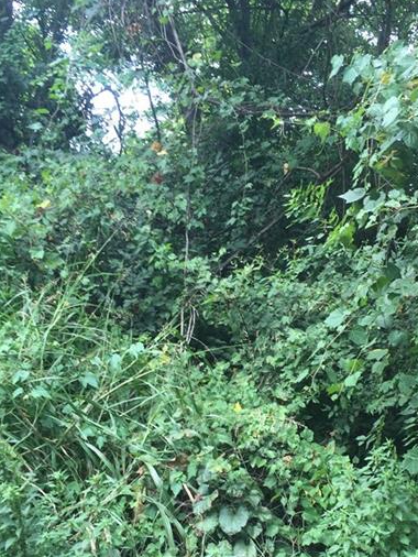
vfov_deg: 42.2
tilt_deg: -0.5
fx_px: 708
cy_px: 383
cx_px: 244
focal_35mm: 44
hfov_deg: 32.8
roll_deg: -0.4
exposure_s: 1/60
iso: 32
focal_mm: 4.15
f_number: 2.2
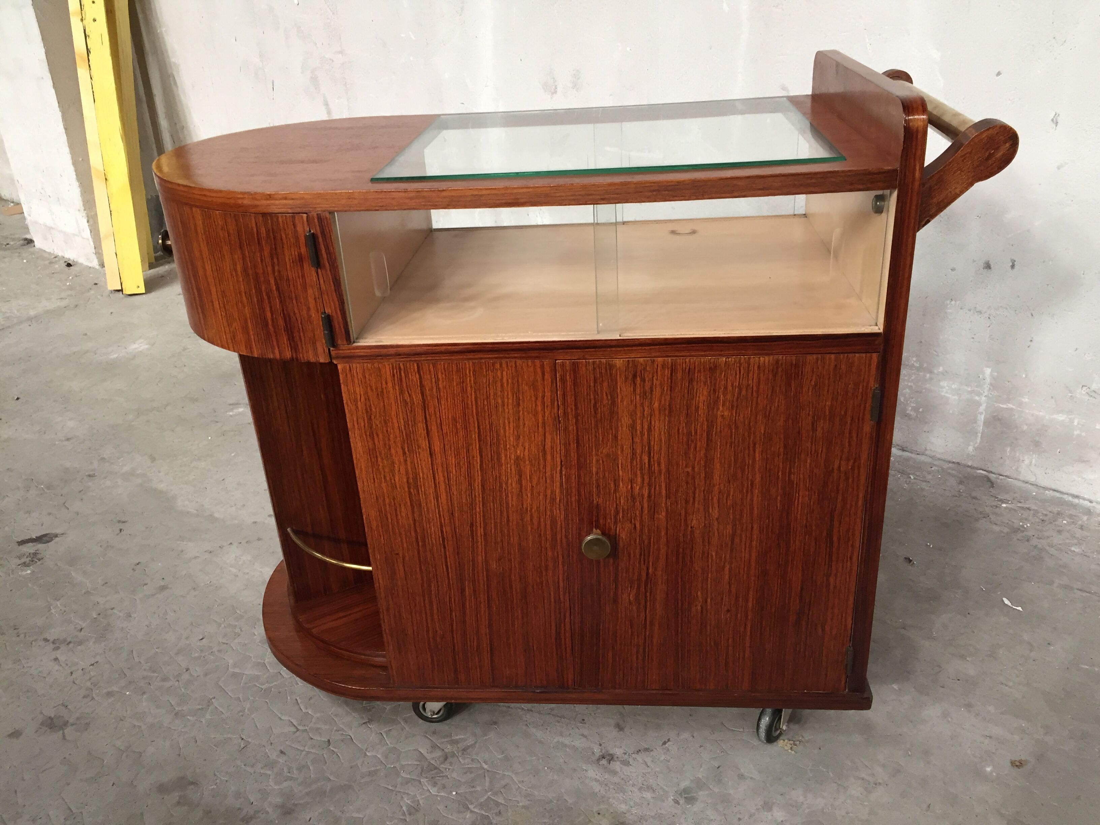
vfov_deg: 48.2
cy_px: 412
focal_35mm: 29
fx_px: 922
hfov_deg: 61.7
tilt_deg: -26.6
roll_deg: +2.0
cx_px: 550
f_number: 2.2
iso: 100
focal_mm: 4.15
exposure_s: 1/33
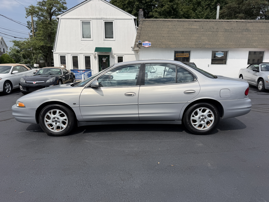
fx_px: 187
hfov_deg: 71.6
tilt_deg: -9.0
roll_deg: -0.3
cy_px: 101
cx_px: 134
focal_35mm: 24
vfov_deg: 56.8
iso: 80
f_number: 1.78
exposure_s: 1/6173
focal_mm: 6.76
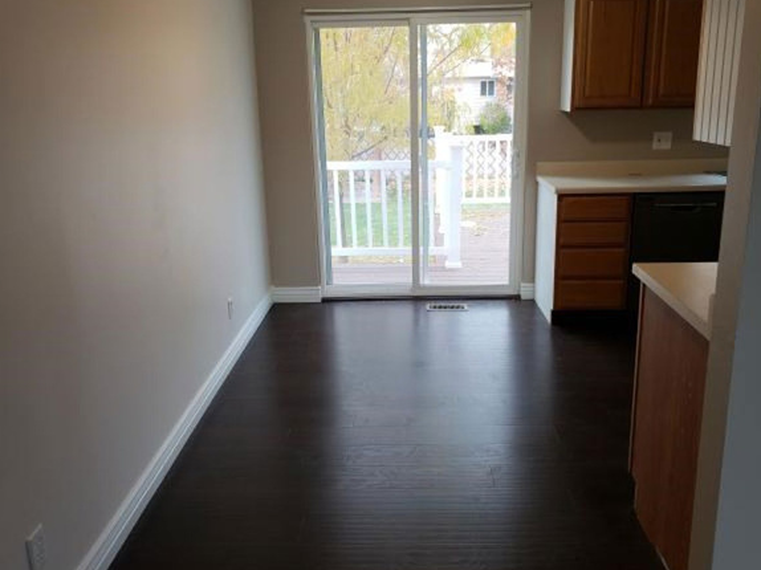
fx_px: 637
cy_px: 266
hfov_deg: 61.7
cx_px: 395
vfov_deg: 48.2
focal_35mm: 29
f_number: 2.4
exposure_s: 1/60
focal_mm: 4.3
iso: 80
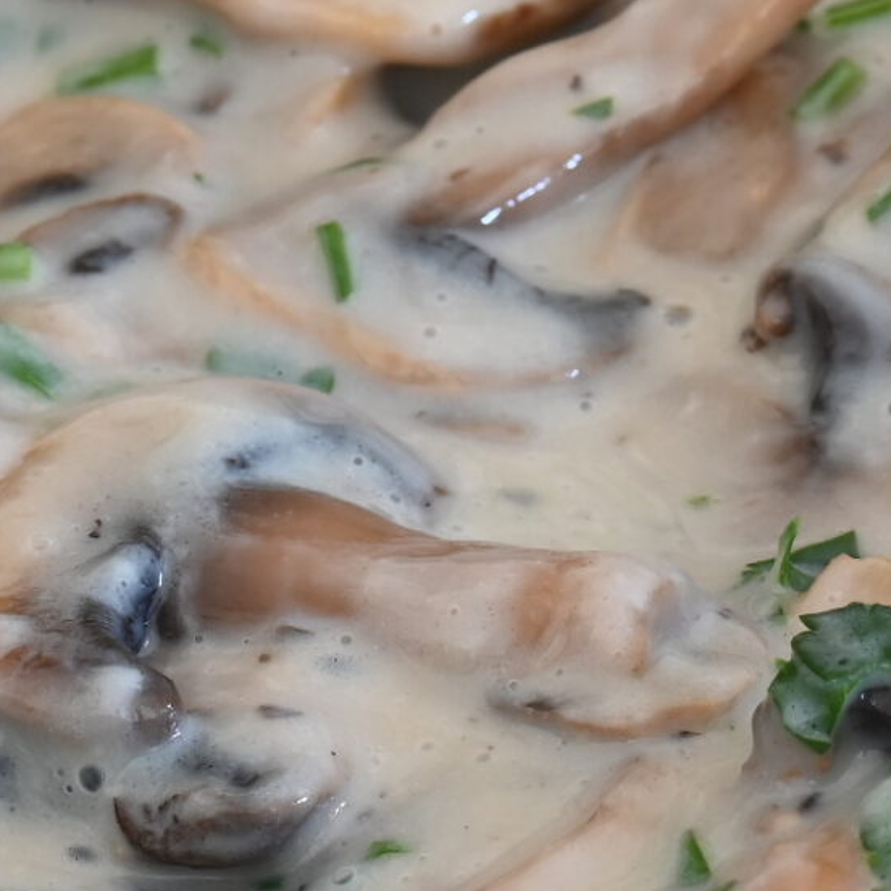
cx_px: 163
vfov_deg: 3.9
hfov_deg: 3.9
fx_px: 13192
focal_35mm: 453
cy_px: 221
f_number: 9
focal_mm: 77
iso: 200
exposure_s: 1/4
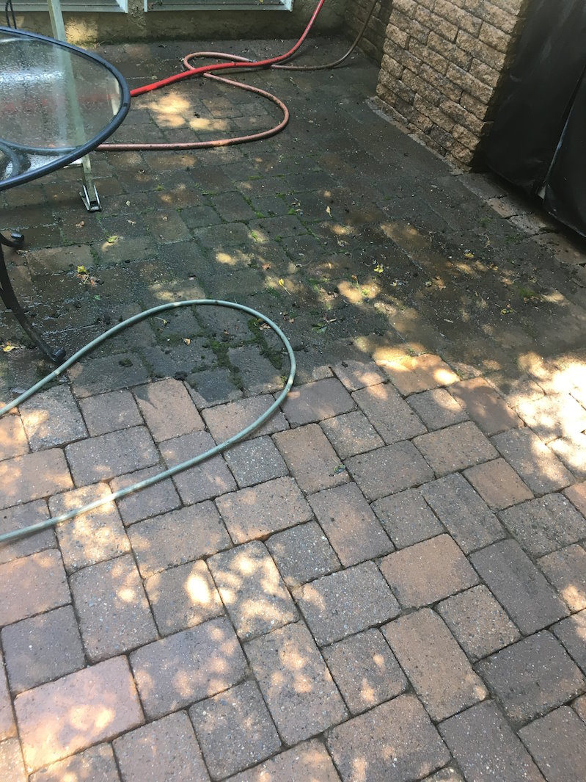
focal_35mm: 29
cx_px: 293
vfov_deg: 61.7
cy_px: 391
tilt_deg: -45.4
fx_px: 654
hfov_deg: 48.2
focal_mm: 4.15
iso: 25
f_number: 2.2
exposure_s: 1/30
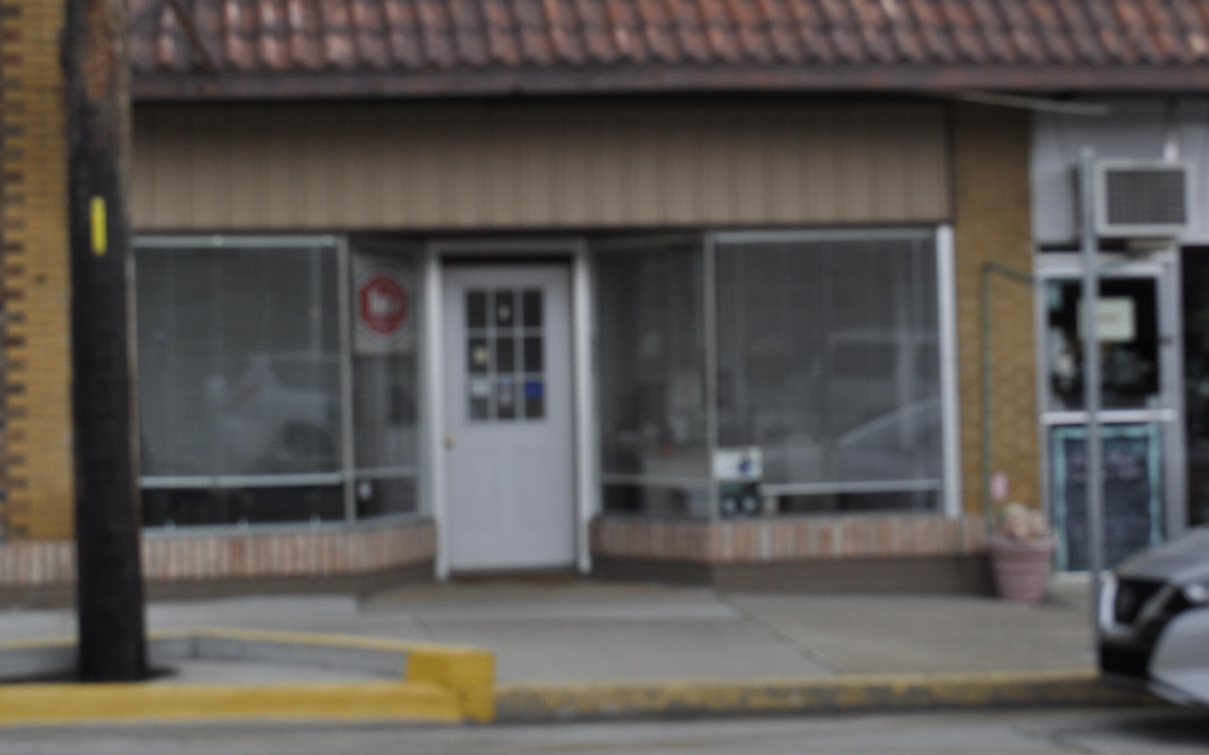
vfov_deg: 18.0
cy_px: 222
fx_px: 2372
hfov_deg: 28.6
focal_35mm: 72
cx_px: 599
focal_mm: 32
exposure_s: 1/200
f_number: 7.1
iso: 200
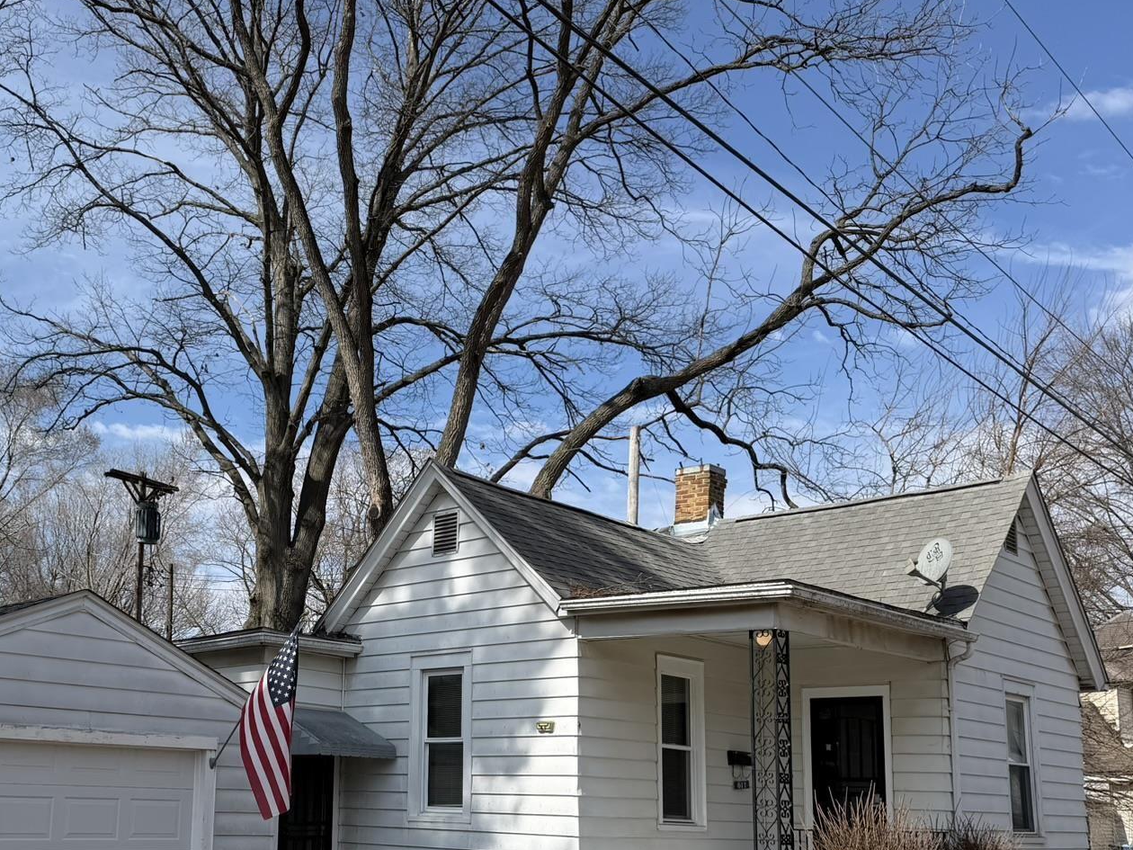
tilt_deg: +7.3
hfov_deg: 46.8
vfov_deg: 36.2
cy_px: 600
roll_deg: -1.5
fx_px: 1276
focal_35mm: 39
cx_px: 344
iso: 80
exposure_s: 1/4975
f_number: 1.78
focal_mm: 6.76
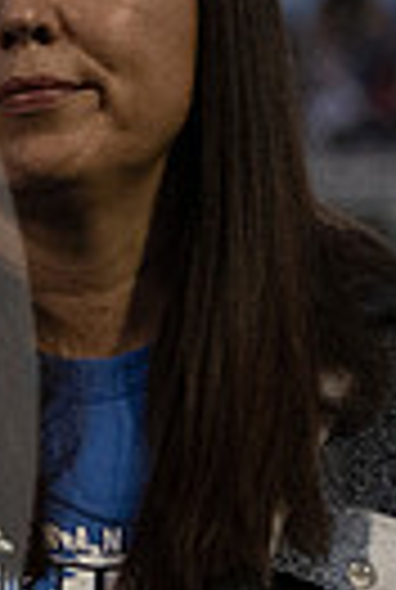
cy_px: 139
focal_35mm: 749
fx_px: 12293
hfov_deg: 1.8
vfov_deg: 2.7
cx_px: -762
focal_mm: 75
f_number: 2.8
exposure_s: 1/1000
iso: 2000
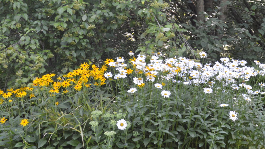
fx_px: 667
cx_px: 223
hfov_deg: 22.1
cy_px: 21
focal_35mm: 95
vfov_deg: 12.7
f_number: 5.6
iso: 400
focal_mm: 22
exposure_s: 1/125
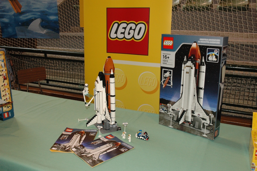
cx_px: 128
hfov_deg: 51.3
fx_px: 267
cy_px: 86
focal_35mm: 38
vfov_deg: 35.4
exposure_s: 1/50
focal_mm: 25
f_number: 7.1
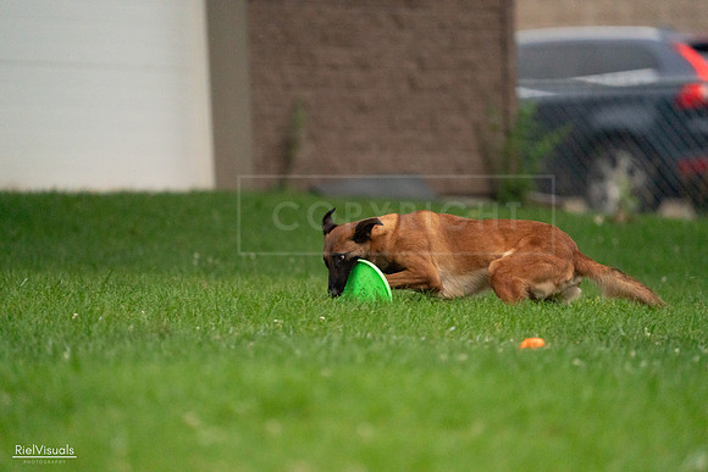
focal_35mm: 600
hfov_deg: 3.4
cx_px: 354
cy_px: 236
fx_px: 11802
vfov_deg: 2.3
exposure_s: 1/1600
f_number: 6.3
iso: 6400
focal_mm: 600
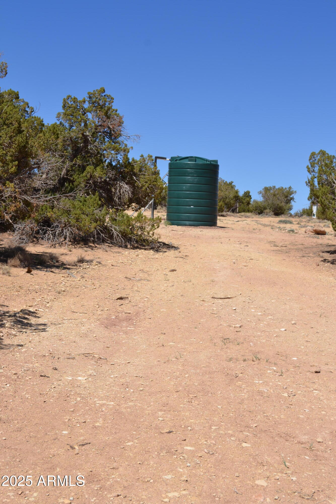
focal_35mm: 54
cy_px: 252
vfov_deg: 36.9
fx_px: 756
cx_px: 168
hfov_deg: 25.1
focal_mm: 36
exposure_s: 1/320
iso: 100
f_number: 9
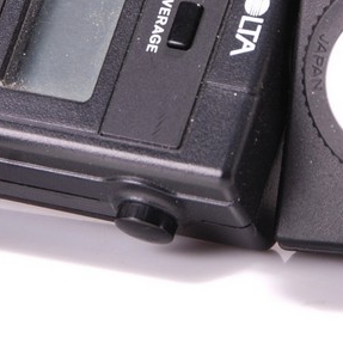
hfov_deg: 4.1
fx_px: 4849
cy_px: 4
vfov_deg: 4.0
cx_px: 177
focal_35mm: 433
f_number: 14
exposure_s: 1/80
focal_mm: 95
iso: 100
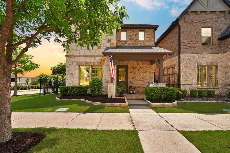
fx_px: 89
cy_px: 76
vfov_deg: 81.2
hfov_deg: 104.2
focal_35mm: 14
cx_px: 115
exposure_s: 1/250
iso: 640
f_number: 9
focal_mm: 14
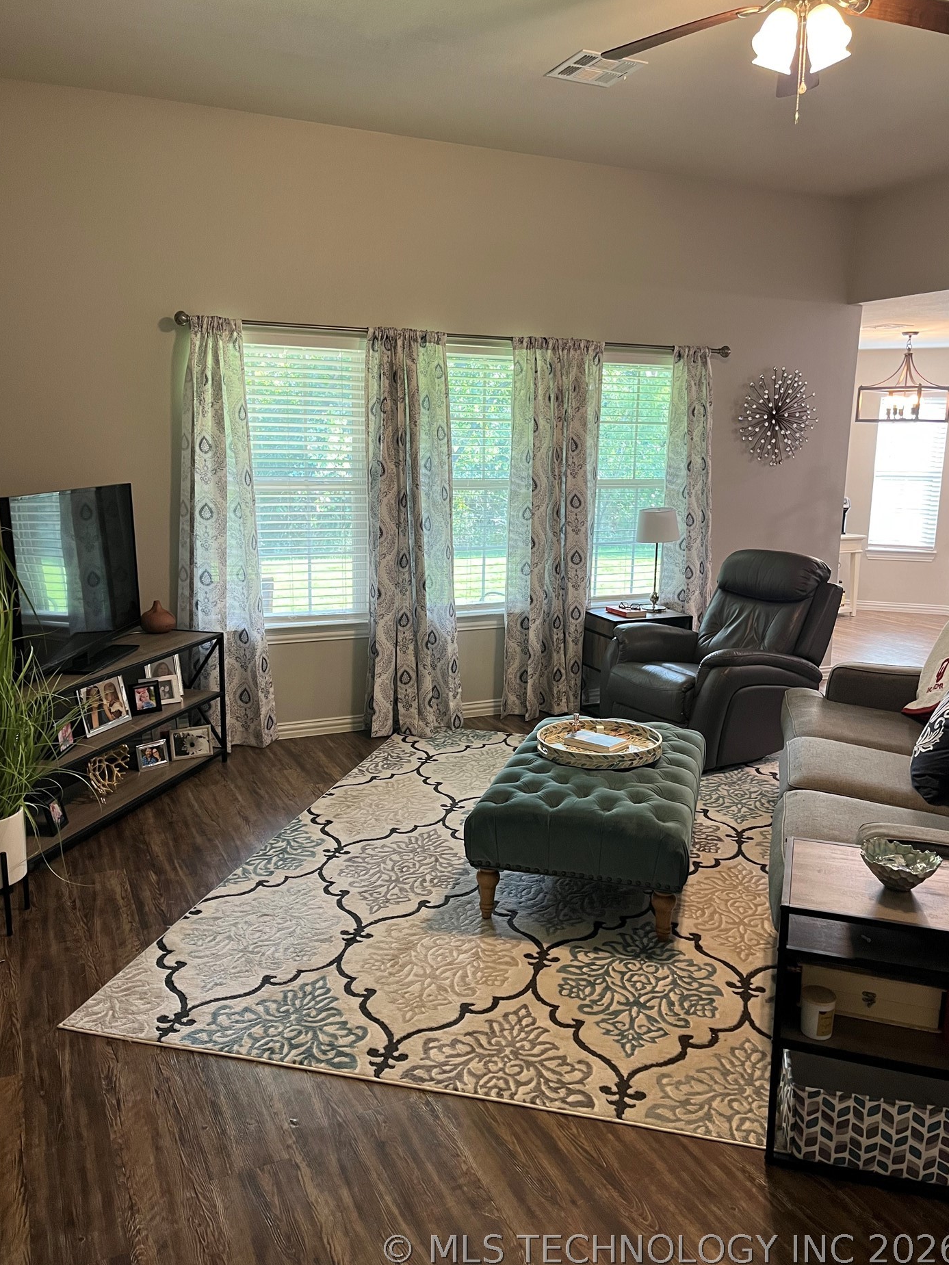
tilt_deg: -11.0
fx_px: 987
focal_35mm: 27
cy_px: 623
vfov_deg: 65.3
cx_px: 479
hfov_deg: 51.4
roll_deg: +0.2
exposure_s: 1/60
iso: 125
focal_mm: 5.1
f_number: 1.6
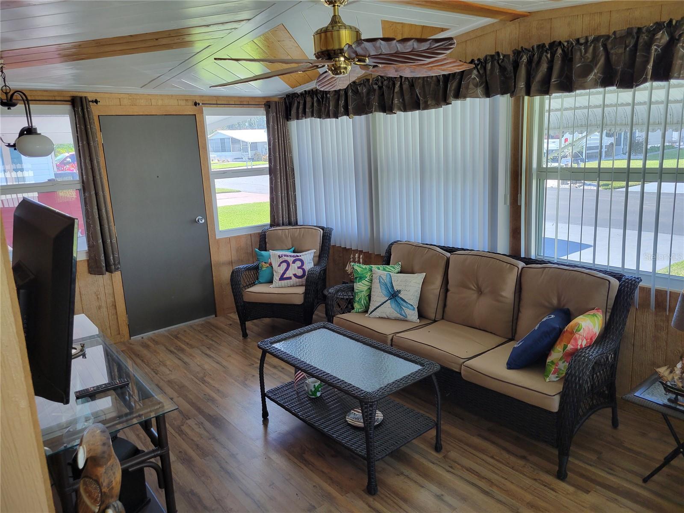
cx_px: 342
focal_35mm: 26
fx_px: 514
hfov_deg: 67.3
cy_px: 256
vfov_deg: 53.1
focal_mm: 5.4
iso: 125
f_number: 1.8
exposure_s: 1/120
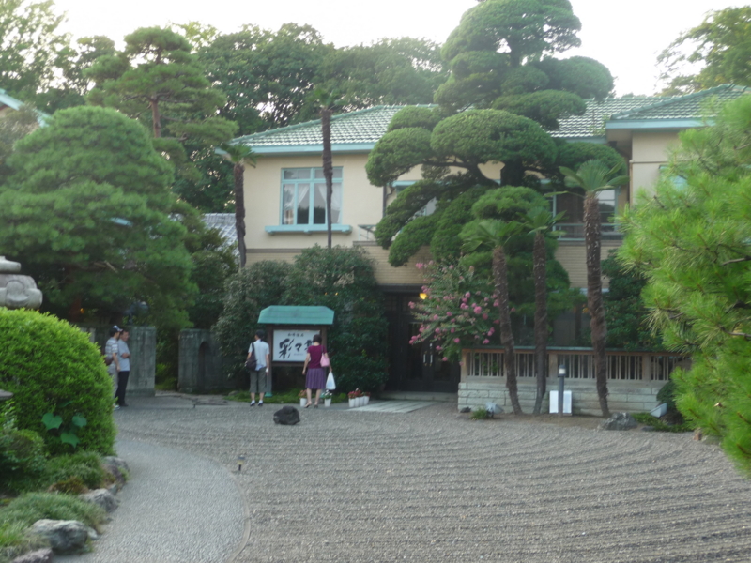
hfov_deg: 39.7
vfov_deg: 30.3
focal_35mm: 48
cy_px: 282
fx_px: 1041
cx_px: 376
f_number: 4.2
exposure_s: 1/50
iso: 100
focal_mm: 8
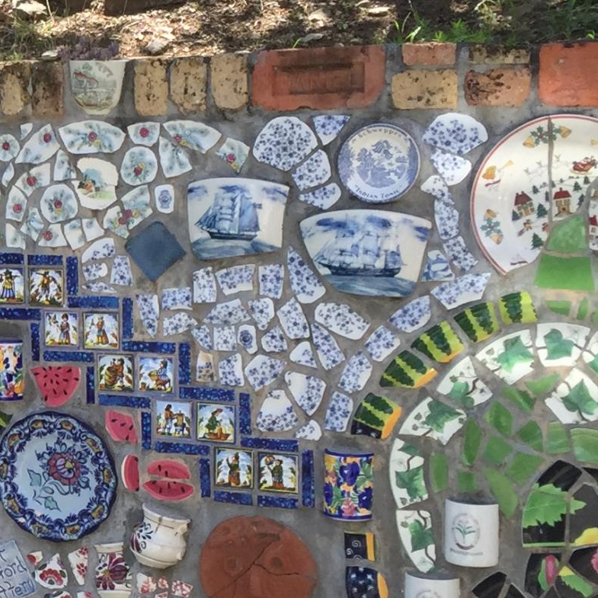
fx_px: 1915
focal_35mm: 98
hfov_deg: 16.1
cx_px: -334
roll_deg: -1.3
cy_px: 351
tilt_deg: -6.3
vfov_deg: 17.7
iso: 32
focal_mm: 4.15
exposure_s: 1/507
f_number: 2.2
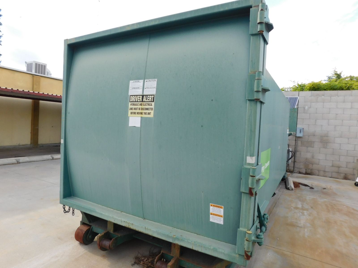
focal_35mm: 23
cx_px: 179
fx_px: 238
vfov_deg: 58.9
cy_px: 134
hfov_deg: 73.9
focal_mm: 4
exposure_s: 1/640
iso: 125
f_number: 3
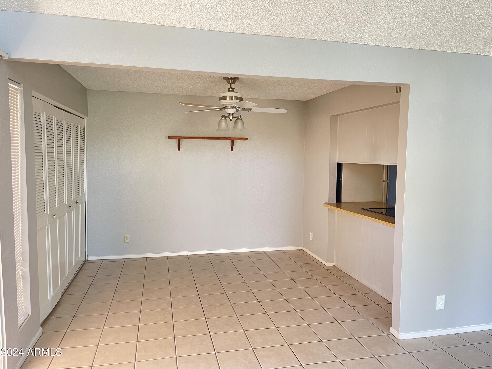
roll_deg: -0.6
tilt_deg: -4.1
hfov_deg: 67.3
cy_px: 184
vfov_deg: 53.1
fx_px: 370
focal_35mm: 26
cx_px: 246
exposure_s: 1/60
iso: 125
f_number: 1.6
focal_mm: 4.2
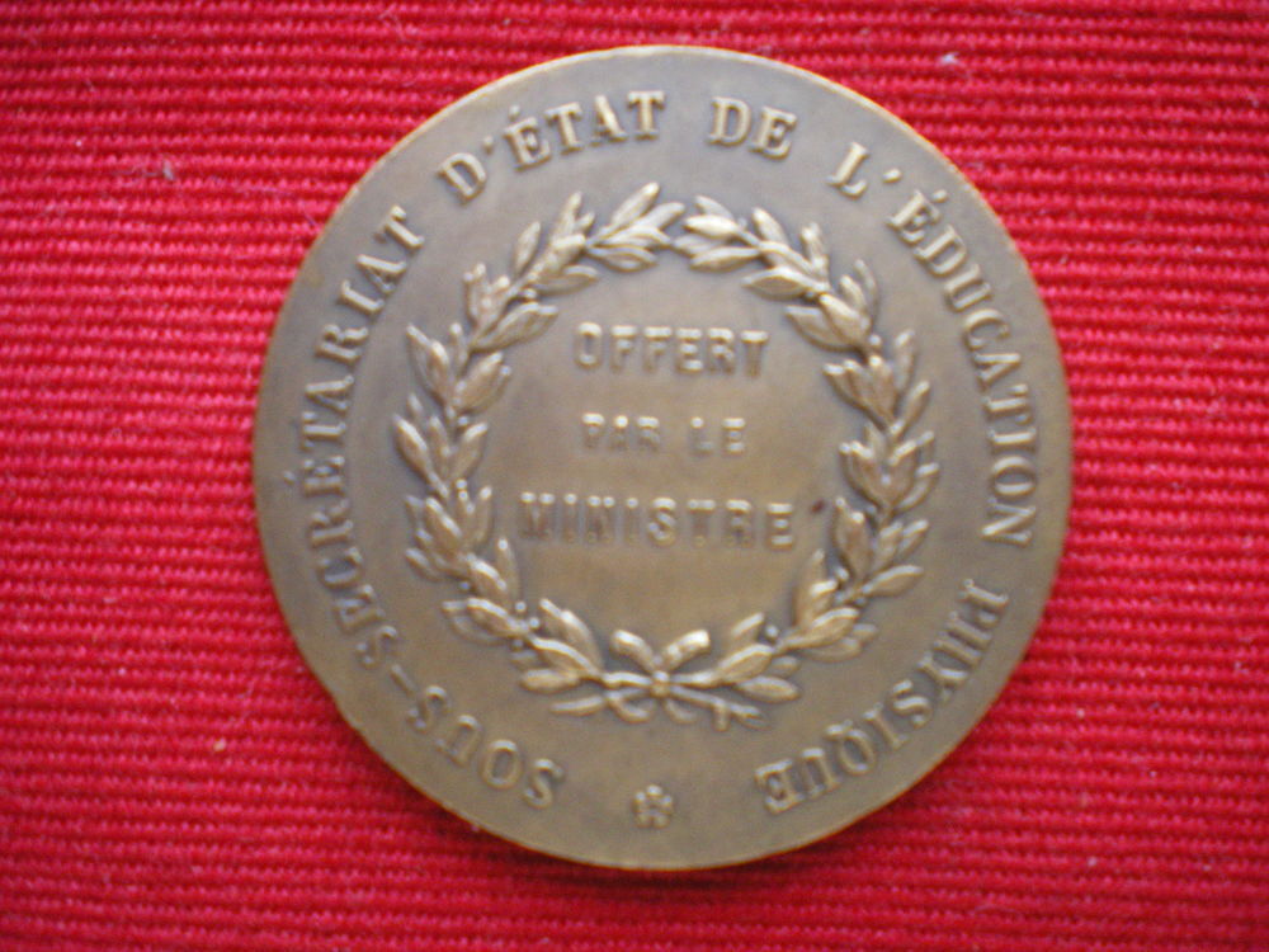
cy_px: 476
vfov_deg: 37.7
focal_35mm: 38
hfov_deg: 49.0
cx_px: 634
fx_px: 1393
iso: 400
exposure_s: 1/25
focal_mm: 6.3
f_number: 3.1
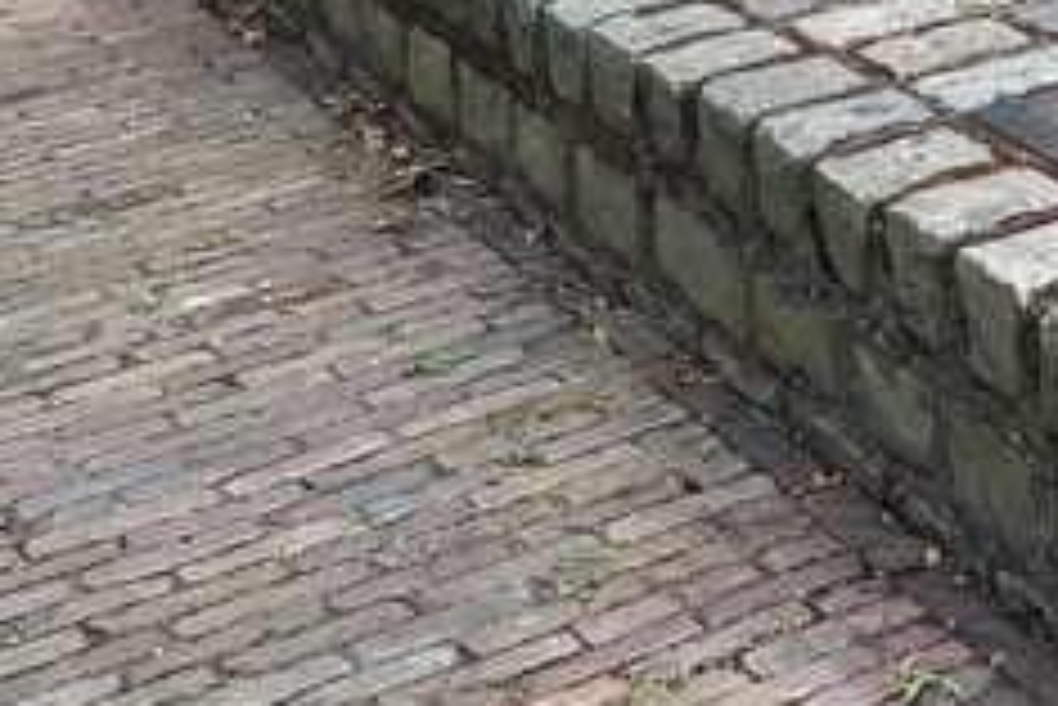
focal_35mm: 85
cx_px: 1135
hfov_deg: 22.7
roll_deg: +0.2
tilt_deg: -7.2
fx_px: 2499
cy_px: -418
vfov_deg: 14.7
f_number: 1.78
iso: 80
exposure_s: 1/1272
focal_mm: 6.86
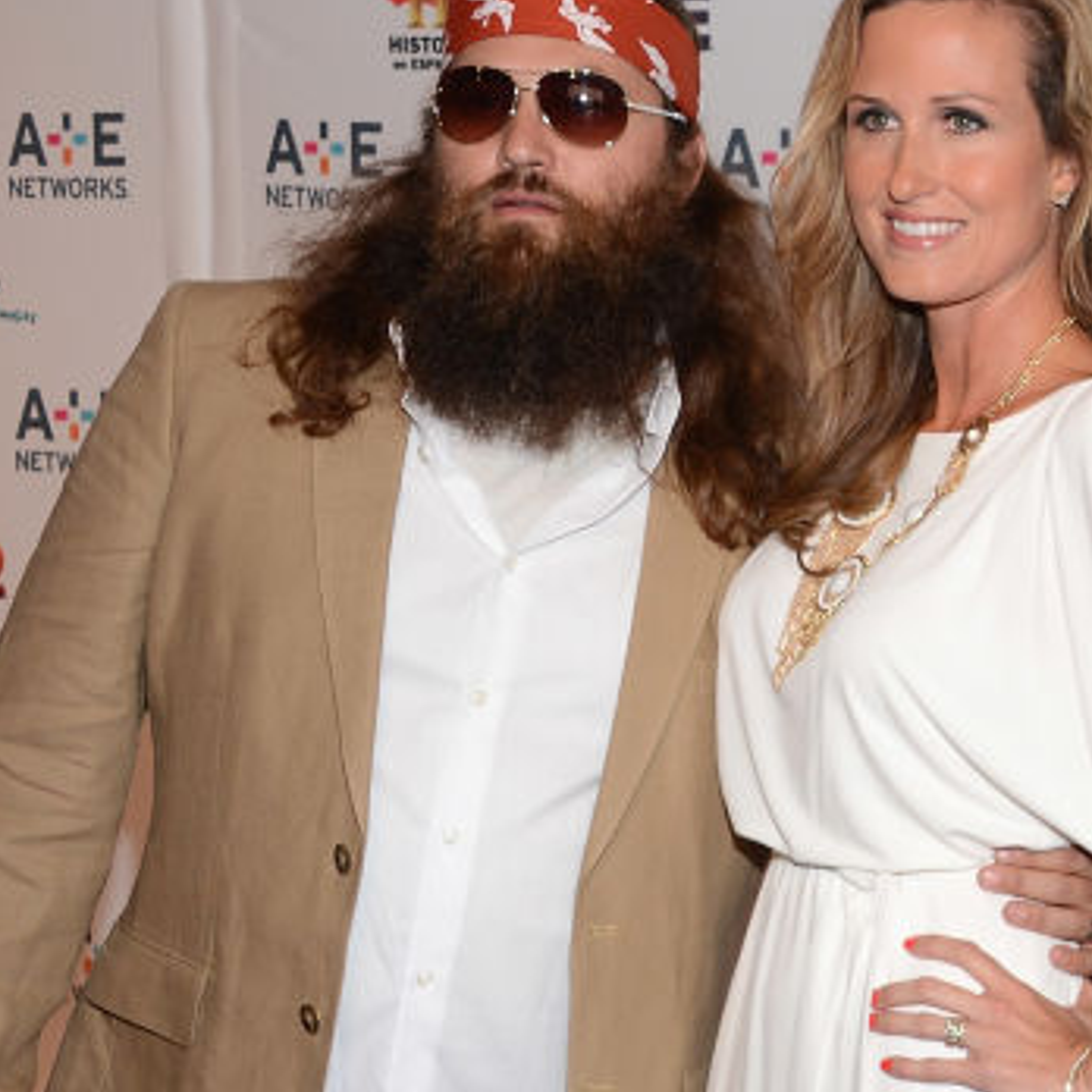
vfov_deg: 20.3
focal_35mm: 85
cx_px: 1522
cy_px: 759
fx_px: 3034
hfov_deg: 18.6
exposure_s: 1/200
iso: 500
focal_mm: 34
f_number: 7.1
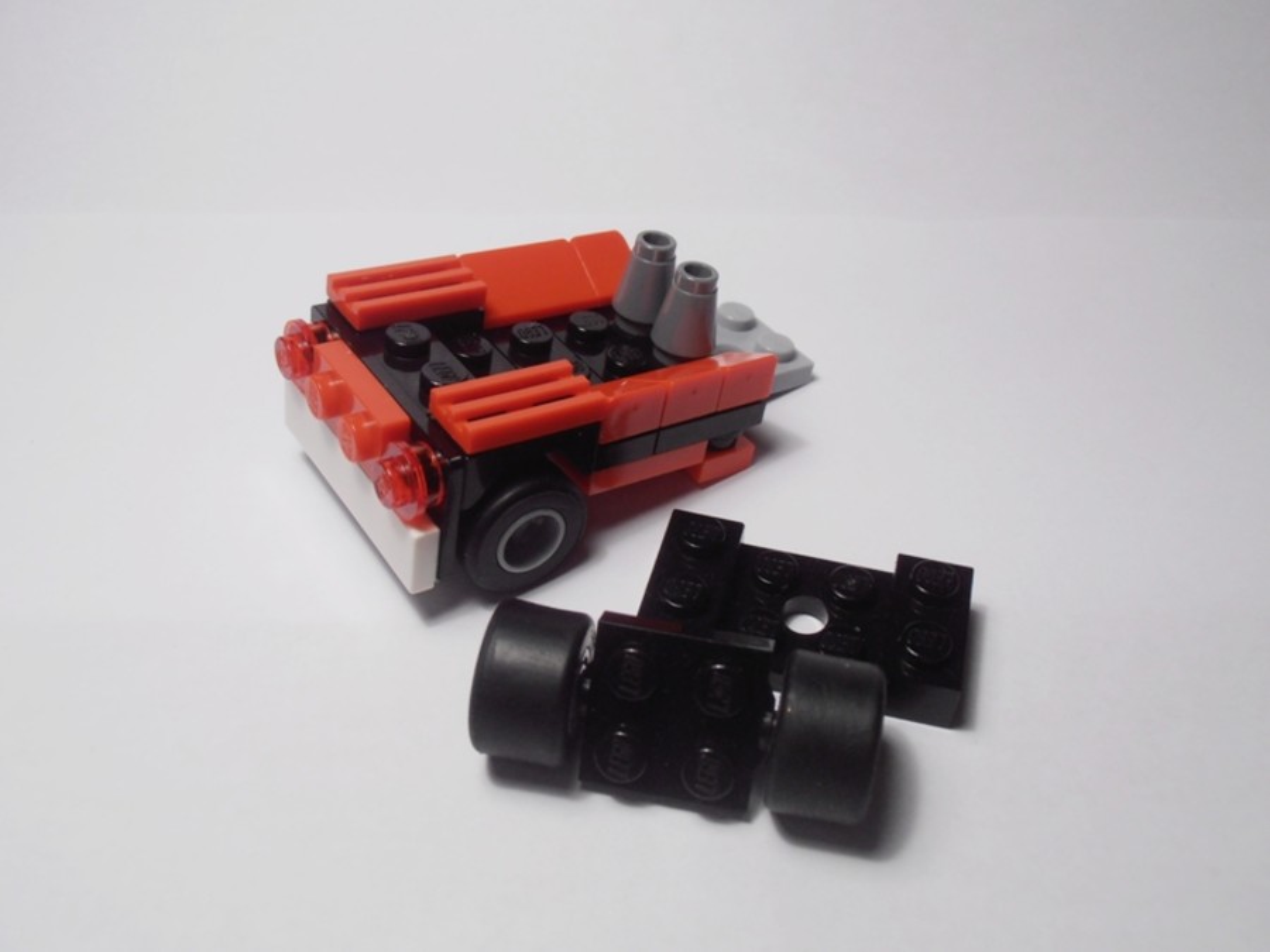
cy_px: 476
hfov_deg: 50.1
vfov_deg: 38.7
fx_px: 1357
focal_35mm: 37
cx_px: 635
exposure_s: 1/50
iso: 80
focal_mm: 6.61
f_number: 3.9
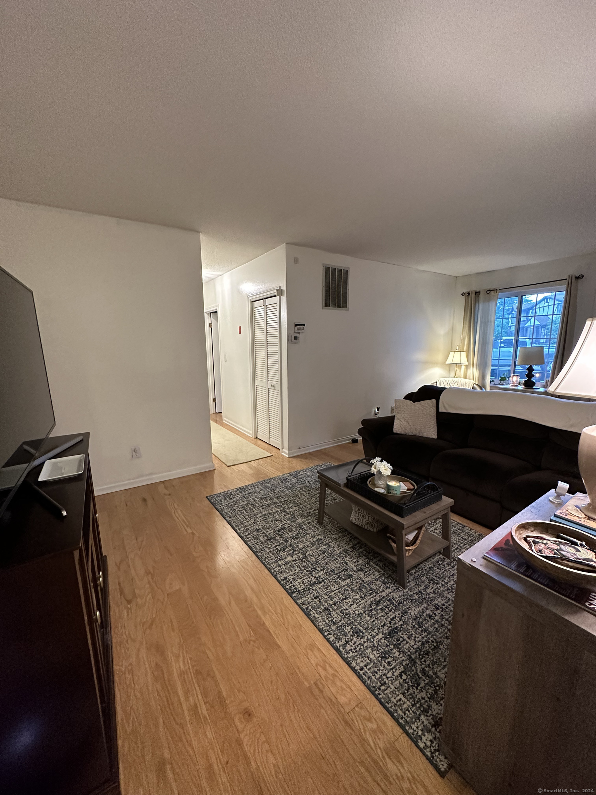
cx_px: 298
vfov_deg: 102.1
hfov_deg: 85.7
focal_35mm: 14
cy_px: 398
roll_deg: -0.8
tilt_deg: -10.3
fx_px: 321
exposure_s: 1/60
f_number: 2.2
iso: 400
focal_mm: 2.22
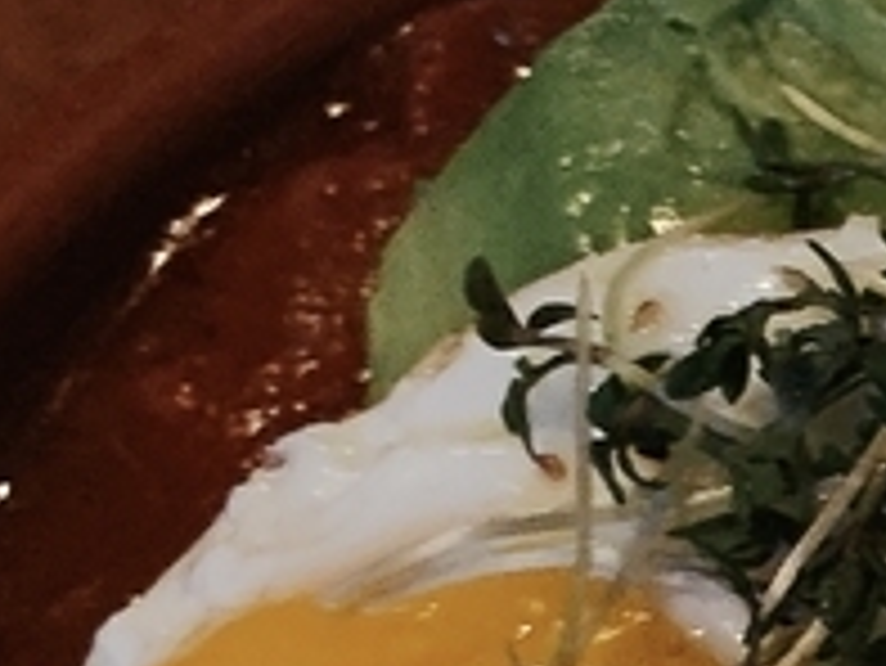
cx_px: 2051
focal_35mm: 158
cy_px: 1094
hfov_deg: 10.8
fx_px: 4046
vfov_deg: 9.1
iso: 500
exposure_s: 1/25
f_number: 1.8
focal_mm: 4.25
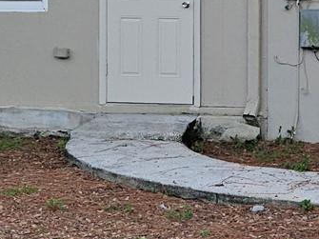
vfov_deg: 13.2
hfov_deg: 17.6
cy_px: -13
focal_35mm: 110
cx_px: 289
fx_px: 1013
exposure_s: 1/120
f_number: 1.8
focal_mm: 5.4
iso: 160
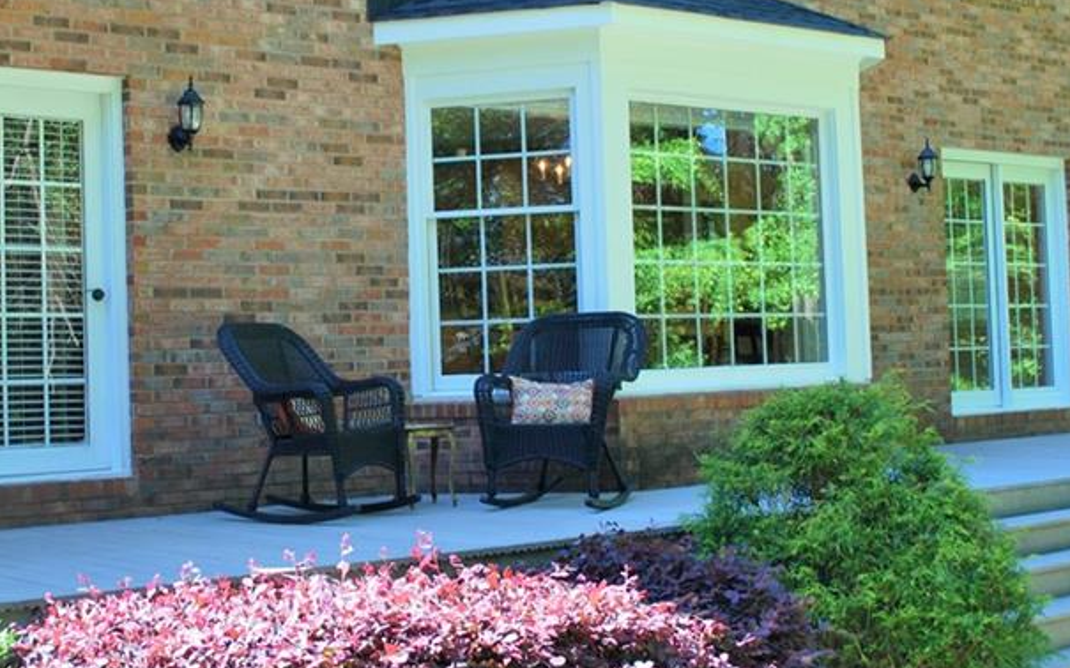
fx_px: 1662
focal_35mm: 57
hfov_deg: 35.3
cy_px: 288
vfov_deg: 22.7
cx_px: 352
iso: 100
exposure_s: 1/60
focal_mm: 22
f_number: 5.6
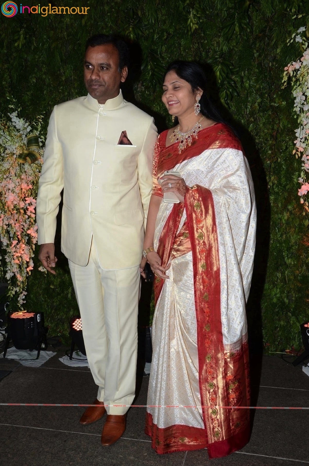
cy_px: 233
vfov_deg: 51.4
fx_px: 485
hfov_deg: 35.4
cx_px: 154
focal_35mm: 38
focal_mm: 25
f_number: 10
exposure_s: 1/125
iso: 500
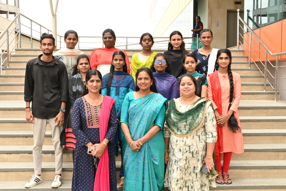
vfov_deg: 31.4
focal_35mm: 43
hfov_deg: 45.7
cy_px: 96
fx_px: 340
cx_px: 143
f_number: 20
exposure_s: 1/125
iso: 800
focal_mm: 28.5
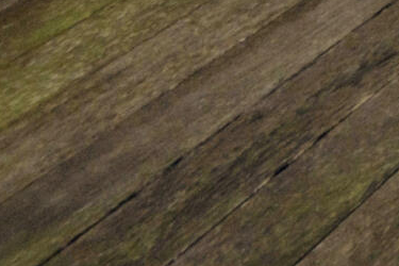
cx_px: 1398
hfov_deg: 9.4
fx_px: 1419
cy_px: -661
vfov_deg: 8.2
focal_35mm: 128
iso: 250
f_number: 8
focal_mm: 16
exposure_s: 1/320
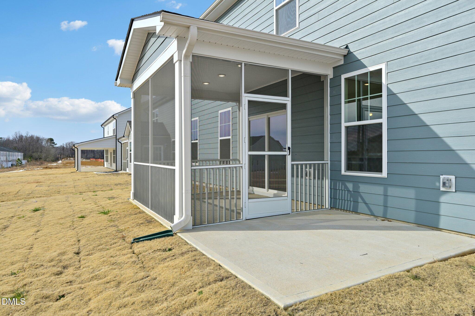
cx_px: 238
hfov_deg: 73.7
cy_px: 158
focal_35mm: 24
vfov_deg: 53.1
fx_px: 317
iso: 100
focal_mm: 24
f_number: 8
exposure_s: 1/500
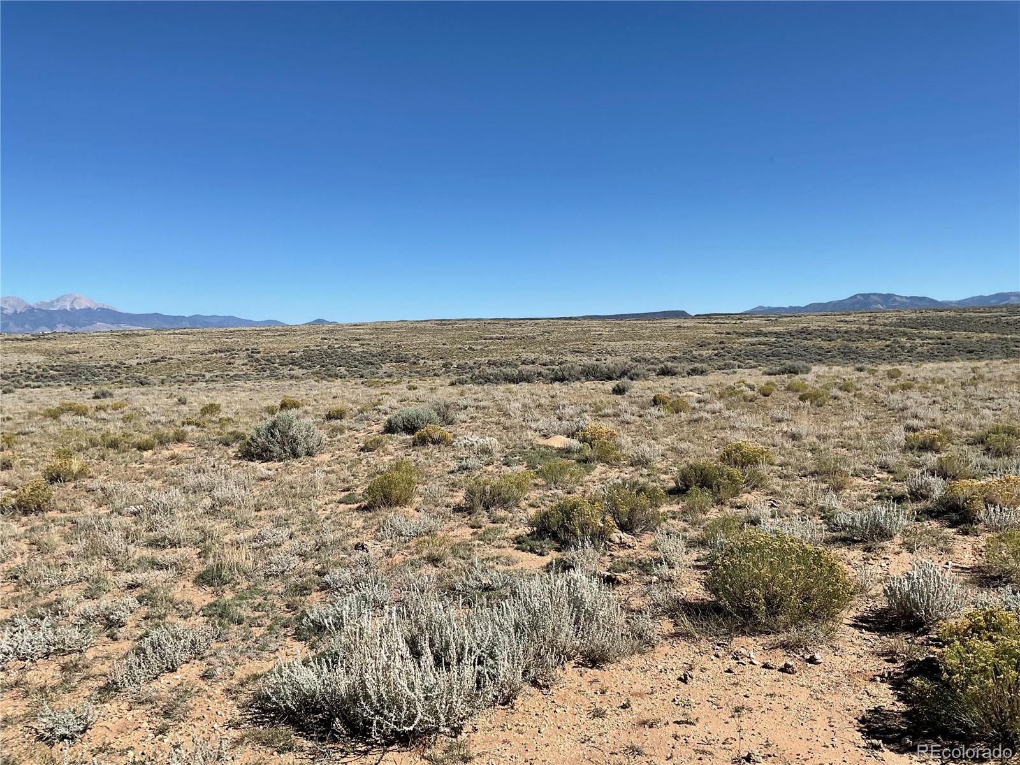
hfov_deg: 61.7
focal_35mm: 29
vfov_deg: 48.2
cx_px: 510
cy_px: 382
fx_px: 855
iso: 16
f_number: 1.8
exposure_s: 1/2427
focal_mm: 3
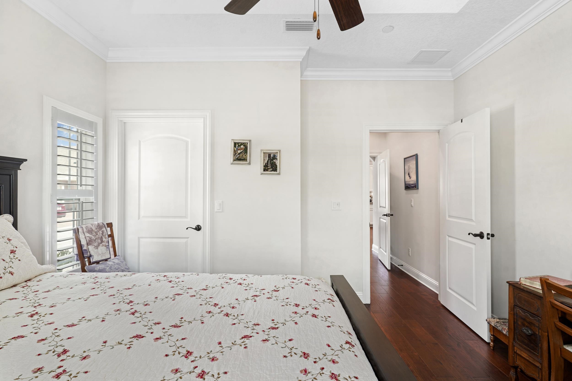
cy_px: 190
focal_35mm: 17
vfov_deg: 70.4
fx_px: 270
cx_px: 286
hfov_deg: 93.3
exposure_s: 1/1.67
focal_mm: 17
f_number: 8
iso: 100
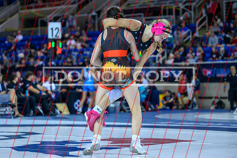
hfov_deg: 21.4
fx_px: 627
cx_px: 107
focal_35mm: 95
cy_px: 71
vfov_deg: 14.4
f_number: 2.8
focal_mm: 87
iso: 2500
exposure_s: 1/800
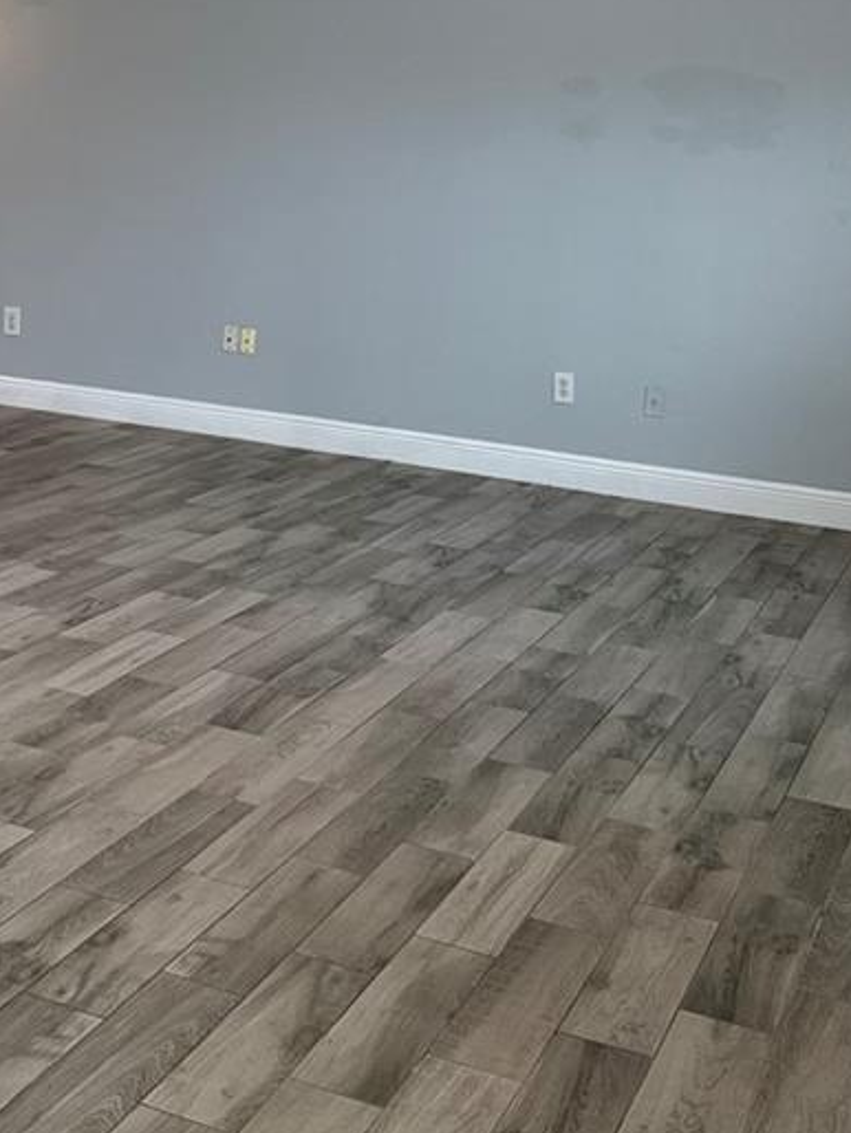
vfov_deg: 33.3
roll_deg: -2.5
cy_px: 214
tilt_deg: -3.6
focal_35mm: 56
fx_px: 1834
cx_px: 71
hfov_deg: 25.3
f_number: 1.78
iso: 125
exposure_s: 1/120
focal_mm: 6.76
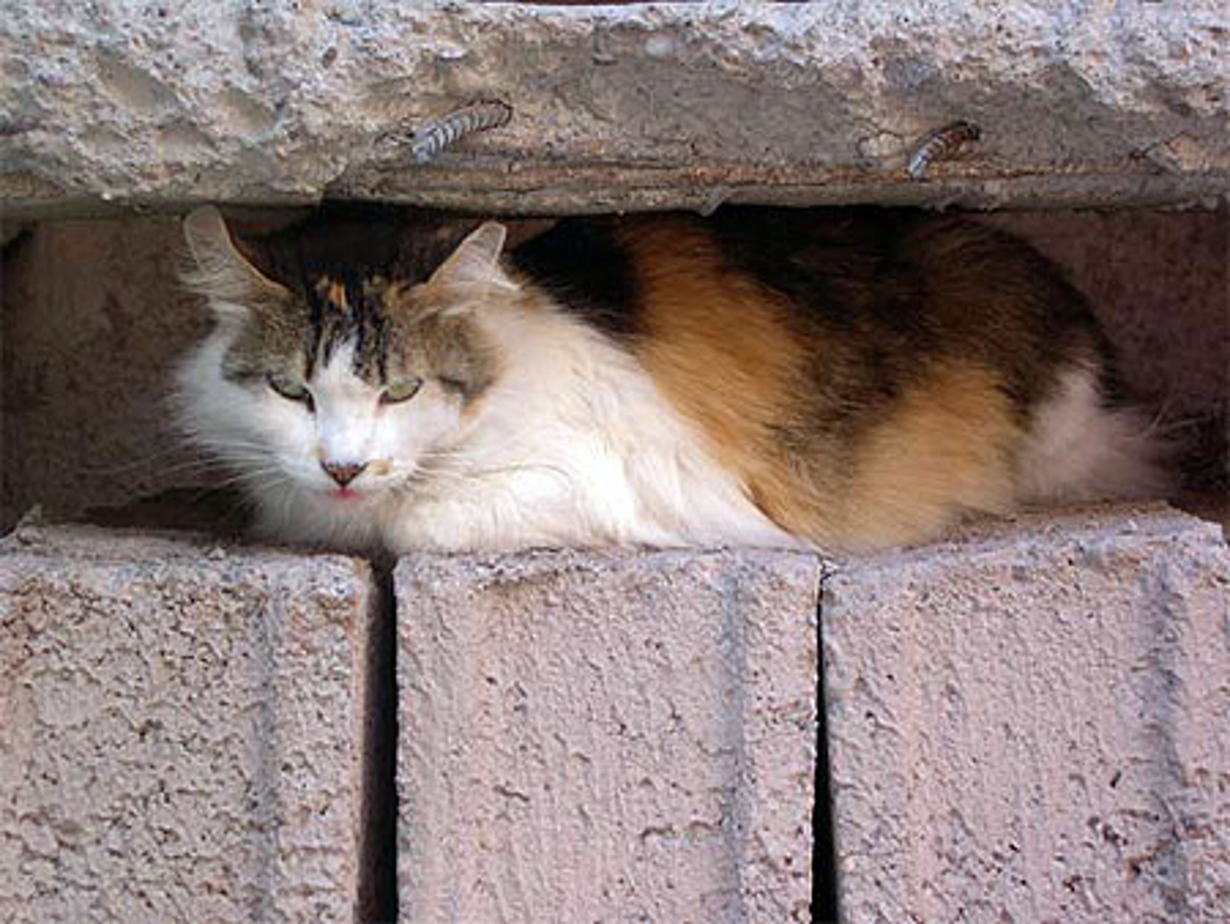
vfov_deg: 17.0
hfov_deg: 22.5
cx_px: 615
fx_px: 3093
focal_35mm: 87
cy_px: 462
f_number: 4.4
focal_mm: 18.4
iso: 100
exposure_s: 1/45
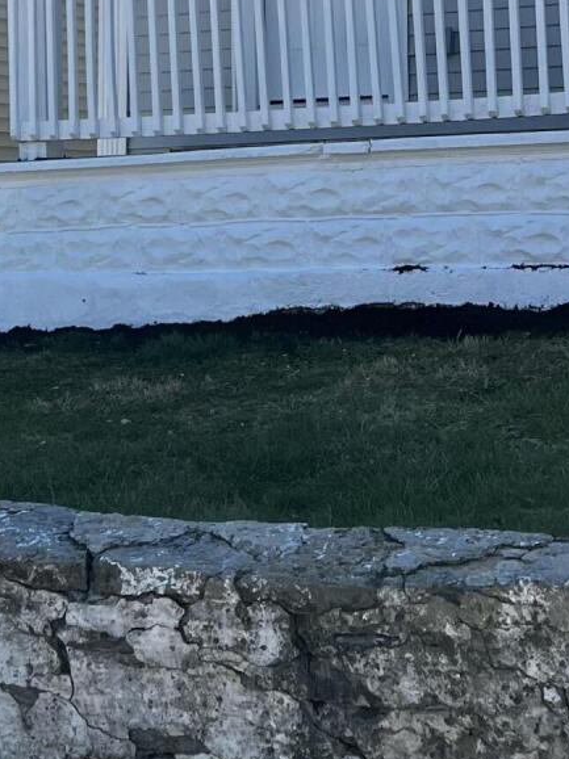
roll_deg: +2.1
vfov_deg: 21.2
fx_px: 1974
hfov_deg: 16.4
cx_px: 350
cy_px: 53
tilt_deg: +5.1
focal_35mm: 90
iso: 50
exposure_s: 1/2299
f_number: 1.5
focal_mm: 5.7
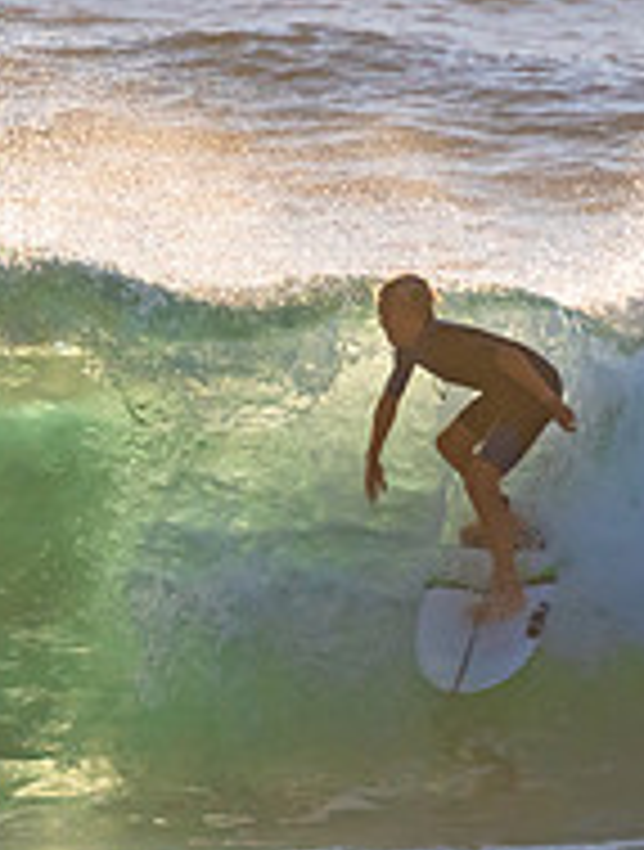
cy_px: 449
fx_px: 23754
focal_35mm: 963
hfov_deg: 1.6
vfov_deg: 2.1
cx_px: 63
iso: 400
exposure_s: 1/3200
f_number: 5.6
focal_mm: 185
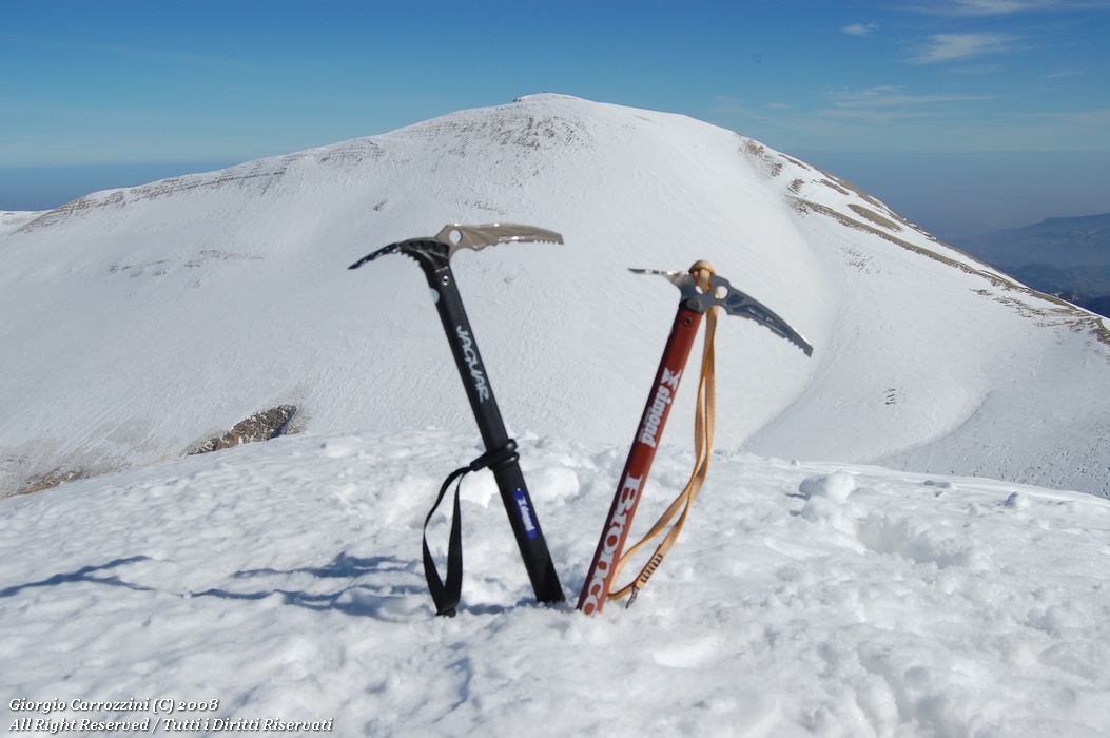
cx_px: 555
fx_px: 1109
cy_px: 369
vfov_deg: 36.8
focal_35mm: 36
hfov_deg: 53.2
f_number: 11
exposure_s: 1/640
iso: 200
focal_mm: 24
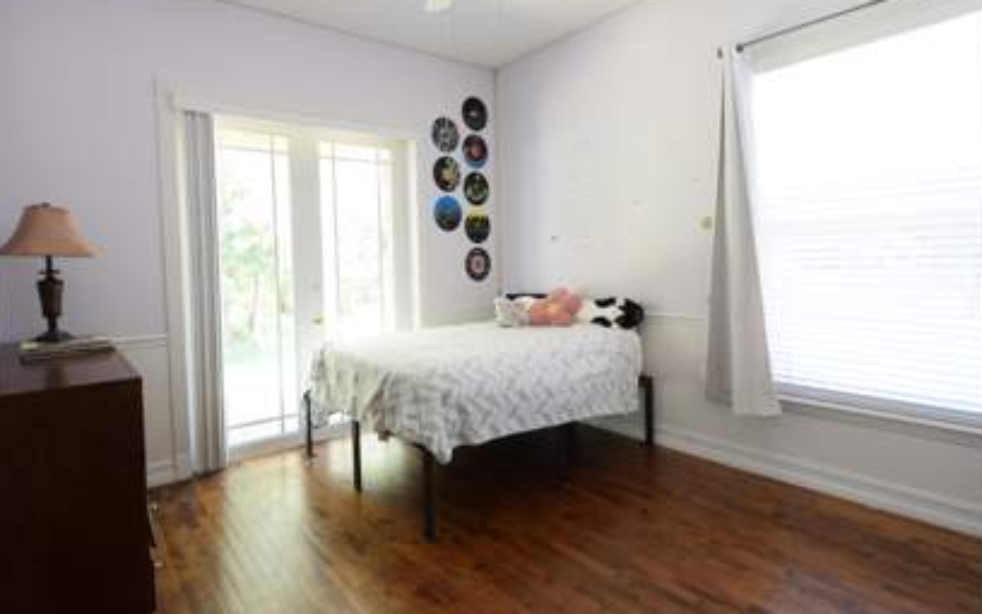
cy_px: 274
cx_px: 416
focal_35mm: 18
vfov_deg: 64.8
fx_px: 482
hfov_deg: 90.4
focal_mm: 10
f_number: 3.5
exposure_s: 1/60
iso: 800
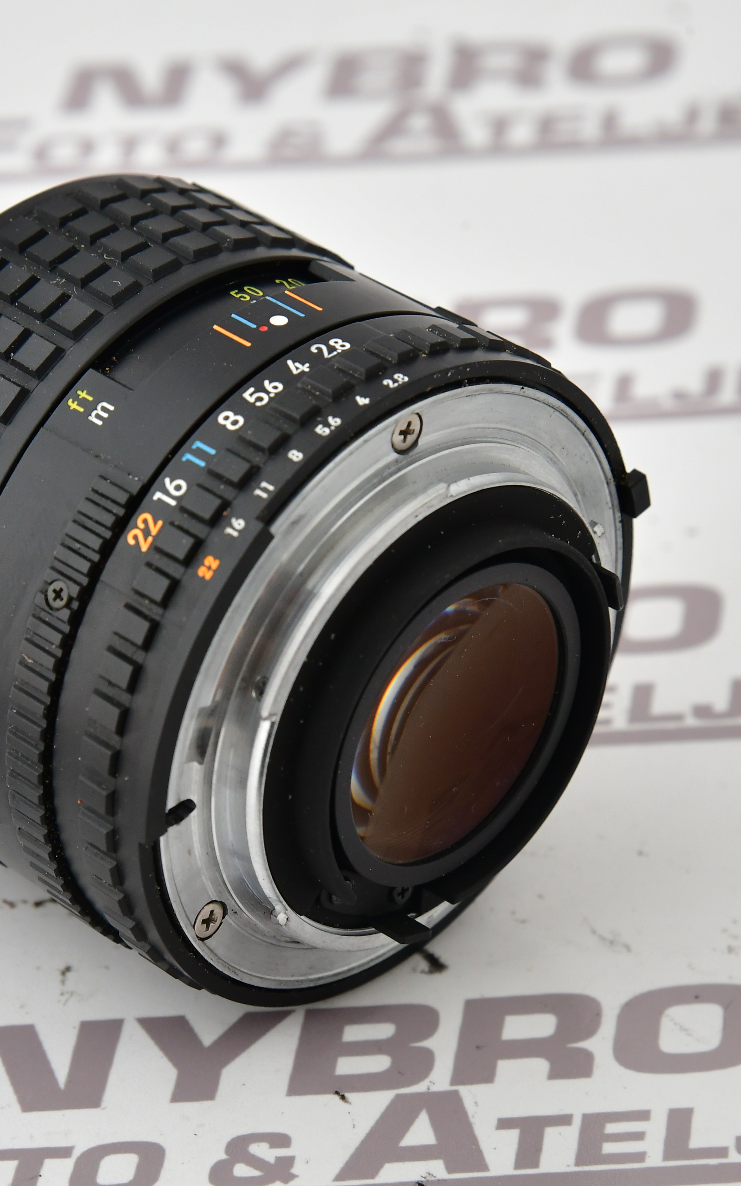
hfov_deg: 7.1
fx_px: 5945
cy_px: 593
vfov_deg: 11.4
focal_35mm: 184
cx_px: 294
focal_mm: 120
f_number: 11
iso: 800
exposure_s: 1/125
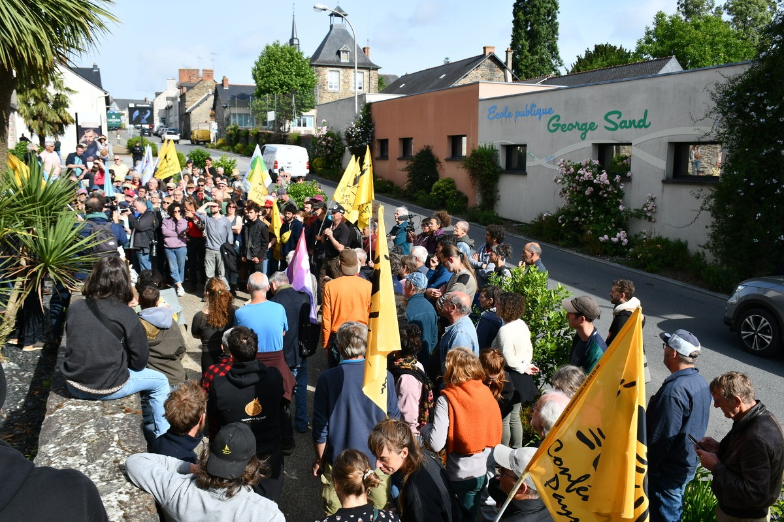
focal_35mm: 33
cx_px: 392
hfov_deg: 57.2
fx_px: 719
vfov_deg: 40.0
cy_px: 261
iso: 110
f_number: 8
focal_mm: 22
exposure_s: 1/250
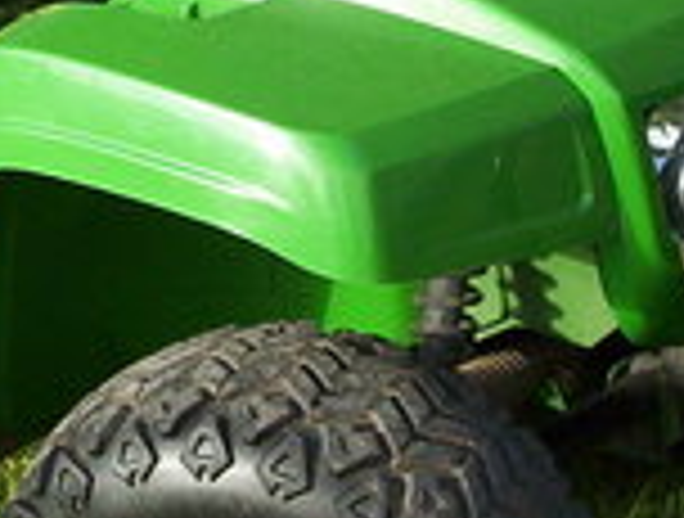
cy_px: 68
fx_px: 2676
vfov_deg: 11.0
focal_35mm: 135
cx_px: 81
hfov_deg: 14.4
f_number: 4.5
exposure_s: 1/151
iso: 100
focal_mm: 4.99
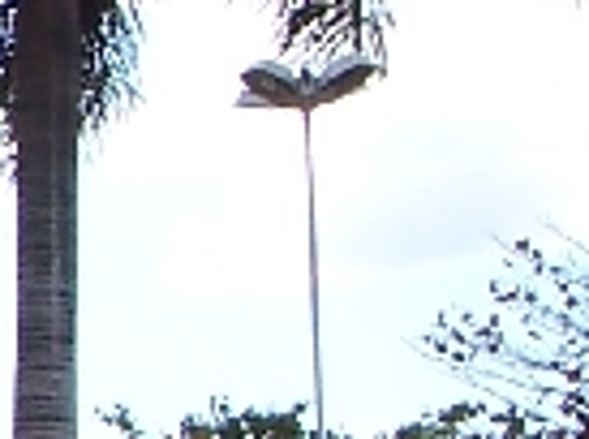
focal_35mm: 315
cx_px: -1152
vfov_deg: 4.7
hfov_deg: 5.9
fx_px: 5346
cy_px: 422
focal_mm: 7
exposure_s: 1/180
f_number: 5.6
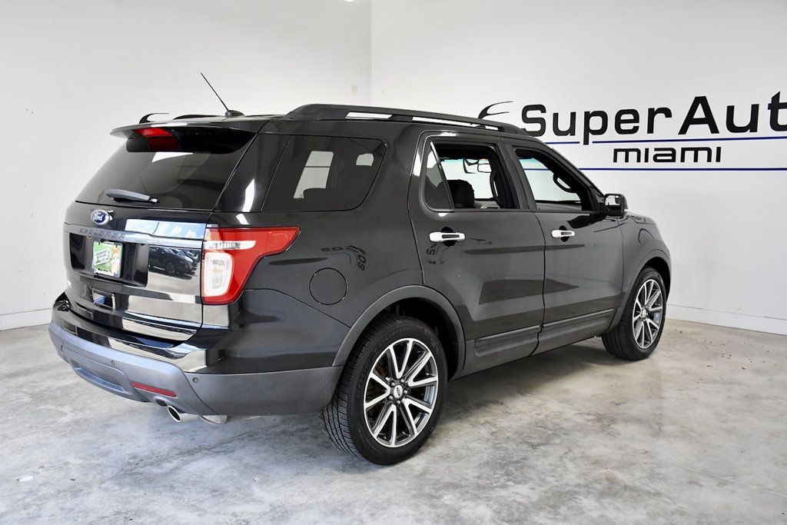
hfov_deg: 57.2
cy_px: 262
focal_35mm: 33
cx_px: 394
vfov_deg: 40.0
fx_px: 721
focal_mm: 22
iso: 2500
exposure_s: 1/800
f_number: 4.5
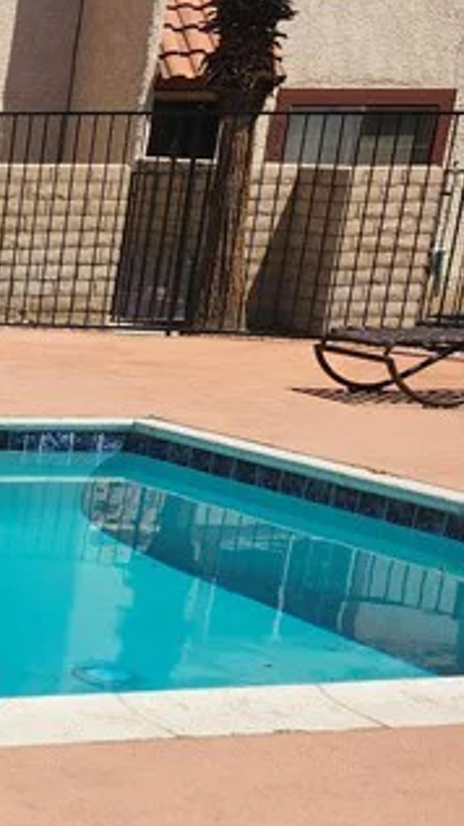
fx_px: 1774
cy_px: 591
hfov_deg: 10.9
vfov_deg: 26.0
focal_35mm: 81
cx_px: -855
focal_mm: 5.54
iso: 25
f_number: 1.8
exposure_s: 1/2820
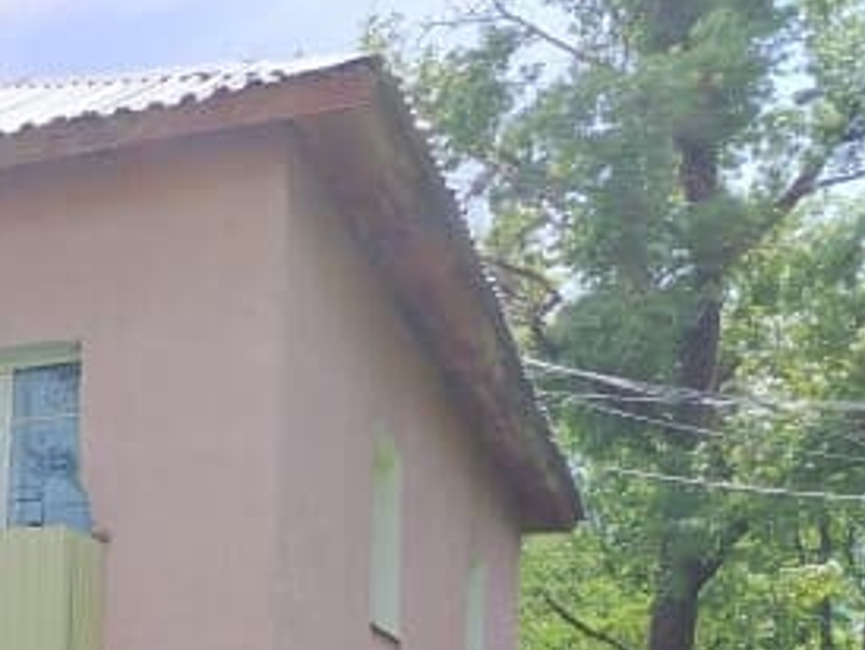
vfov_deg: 19.6
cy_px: 808
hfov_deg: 24.0
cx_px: -287
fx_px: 1751
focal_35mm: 70
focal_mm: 5.25
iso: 100
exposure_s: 1/847
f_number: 1.75
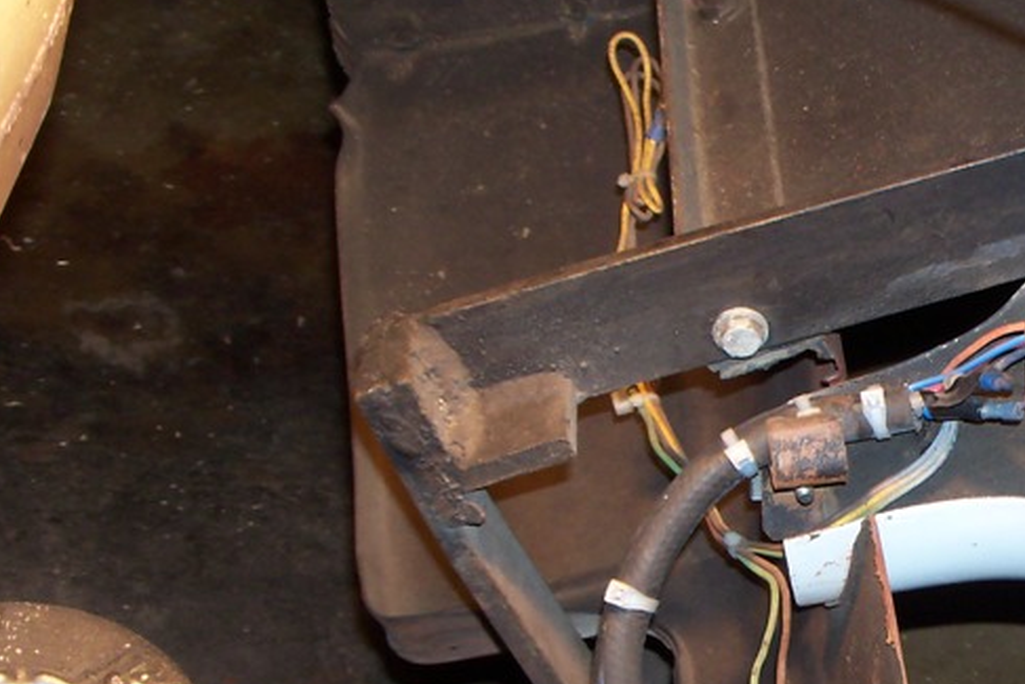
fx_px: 2449
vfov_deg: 15.7
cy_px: 609
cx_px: 990
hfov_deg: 22.8
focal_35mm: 86
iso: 64
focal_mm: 6.3
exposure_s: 1/30
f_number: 3
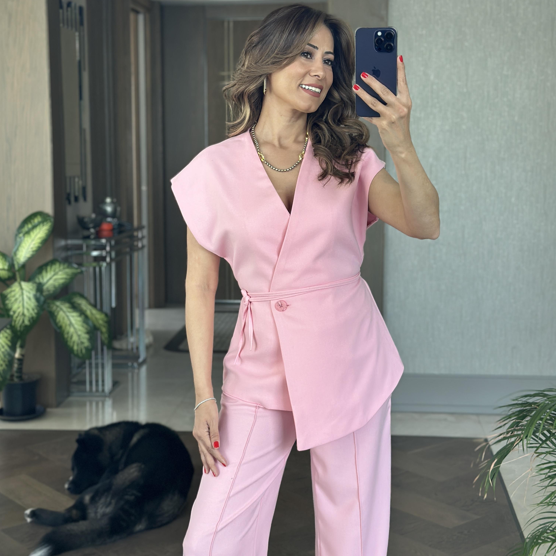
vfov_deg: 30.0
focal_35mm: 57
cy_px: 268
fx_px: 1036
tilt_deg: -16.5
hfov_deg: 30.0
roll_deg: +0.8
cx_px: 276
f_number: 1.78
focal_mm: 6.86
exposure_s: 1/121
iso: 125
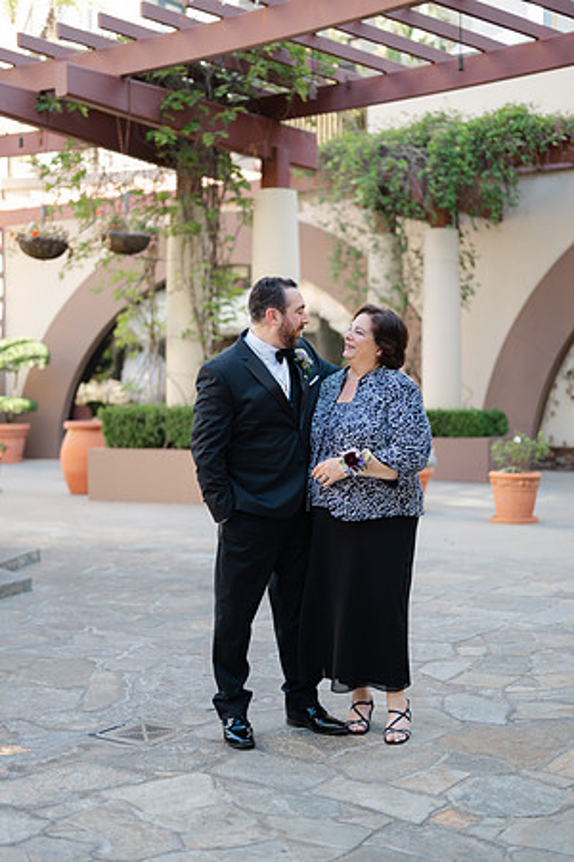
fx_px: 1196
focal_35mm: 50
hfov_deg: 27.0
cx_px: 287
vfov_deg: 39.6
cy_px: 431
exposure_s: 1/320
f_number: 1.8
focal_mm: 50
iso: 64
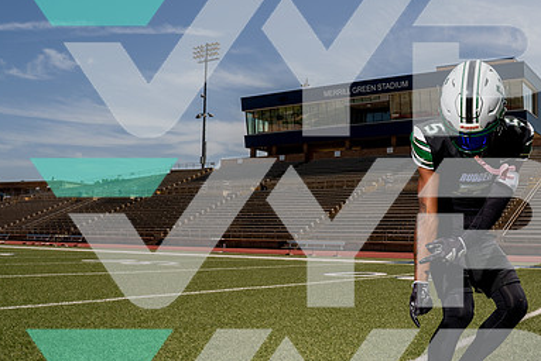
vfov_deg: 34.1
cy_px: 230
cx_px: 383
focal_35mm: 39
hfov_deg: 48.2
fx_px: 587
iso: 100
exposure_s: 1/250
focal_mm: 24
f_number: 8
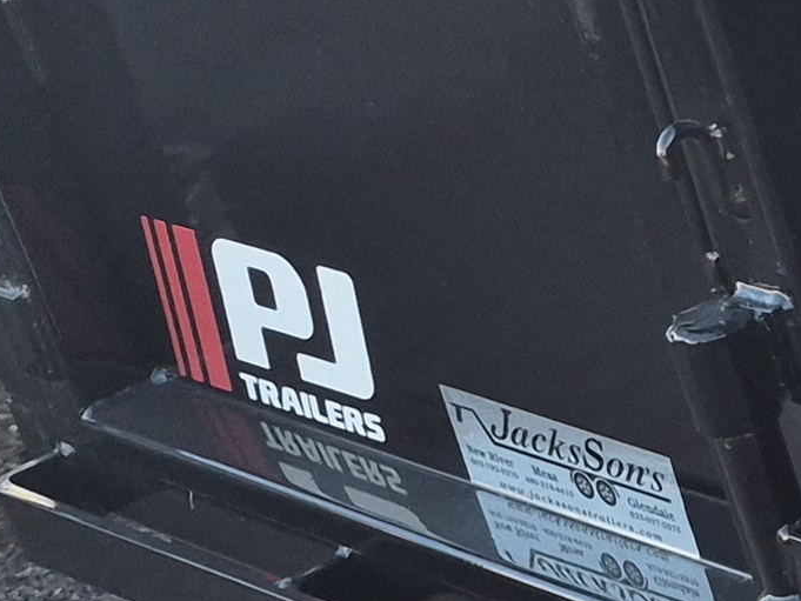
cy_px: 234
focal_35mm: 135
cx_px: 2318
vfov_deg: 11.0
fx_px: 3124
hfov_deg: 10.7
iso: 80
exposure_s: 1/750
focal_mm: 5.4
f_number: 1.8
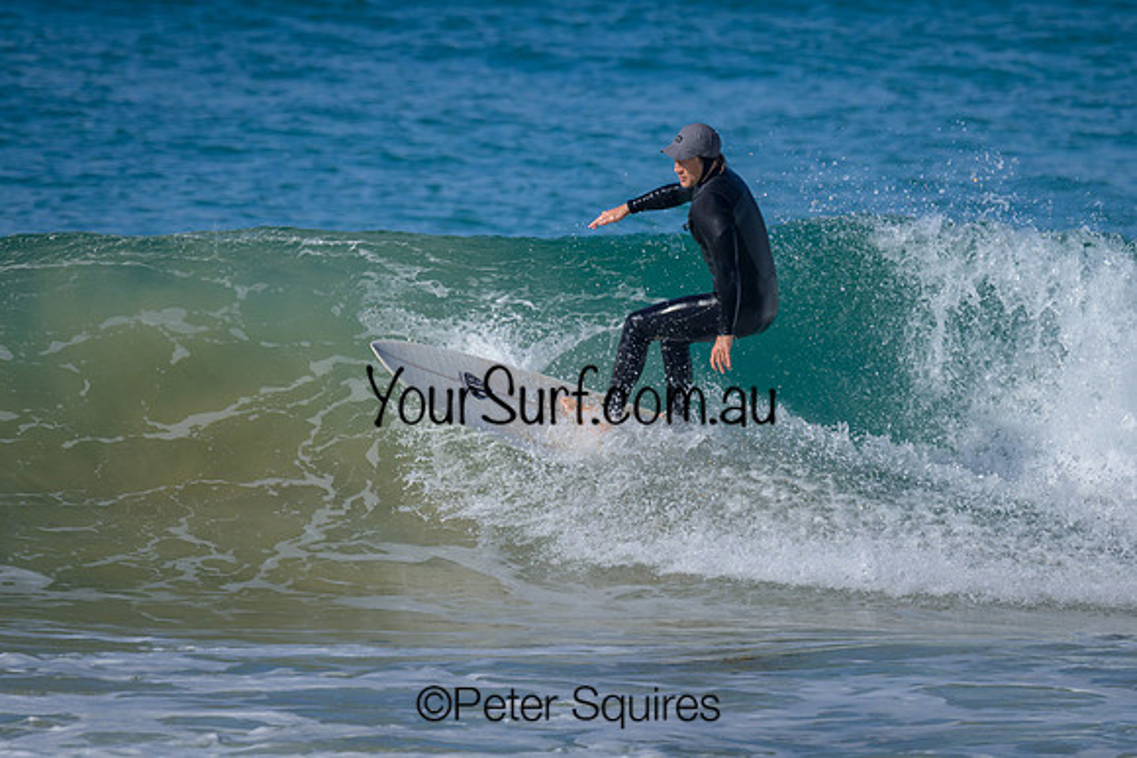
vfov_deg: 1.3
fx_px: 34706
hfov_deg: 1.9
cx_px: 706
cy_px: 344
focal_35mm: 1099
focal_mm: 800
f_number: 6.3
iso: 280
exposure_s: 1/2000
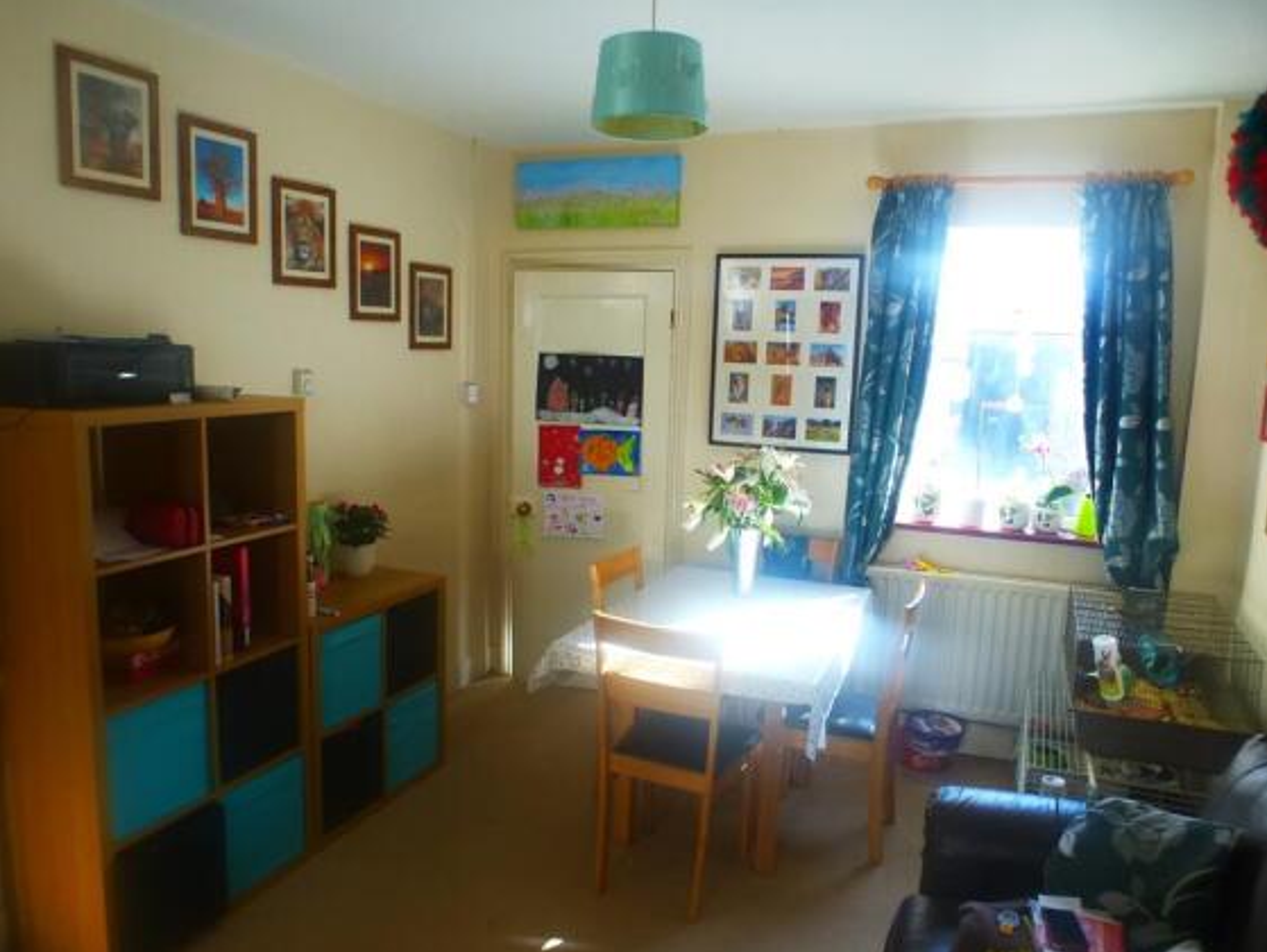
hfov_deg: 69.3
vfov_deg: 54.9
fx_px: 916
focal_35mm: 25
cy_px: 477
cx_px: 621
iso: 200
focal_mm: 4.3
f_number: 3.3
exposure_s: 1/60
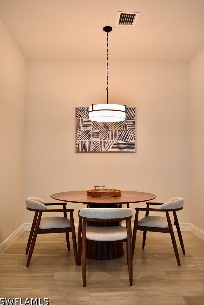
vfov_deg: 60.3
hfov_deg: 42.3
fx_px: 263
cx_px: 102
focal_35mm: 31
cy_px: 151
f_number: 3.5
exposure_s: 1/400
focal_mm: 20
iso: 3600
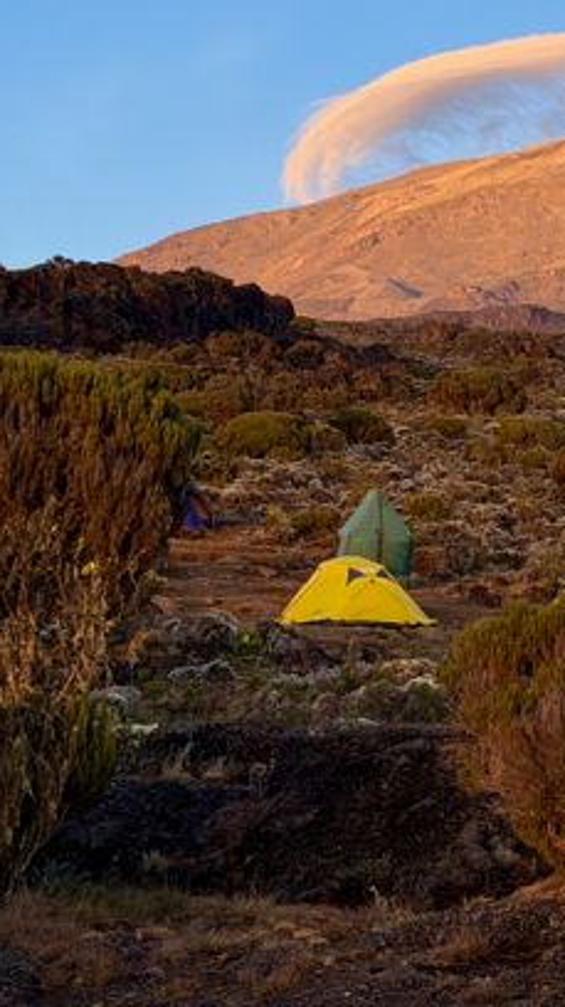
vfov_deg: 19.6
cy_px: 412
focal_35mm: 109
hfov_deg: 10.4
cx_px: 1039
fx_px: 2908
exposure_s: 1/606
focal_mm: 6.76
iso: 64
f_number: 1.78
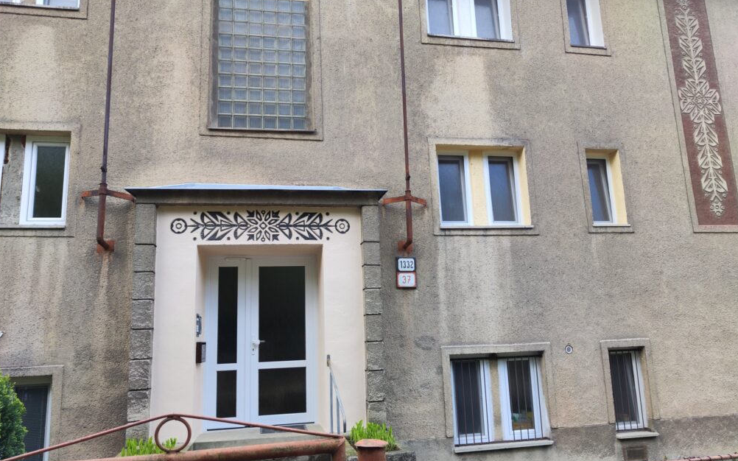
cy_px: 244
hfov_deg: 70.4
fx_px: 523
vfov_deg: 47.6
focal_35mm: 26
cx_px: 368
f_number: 1.88
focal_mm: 5.59
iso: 195
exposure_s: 1/1000
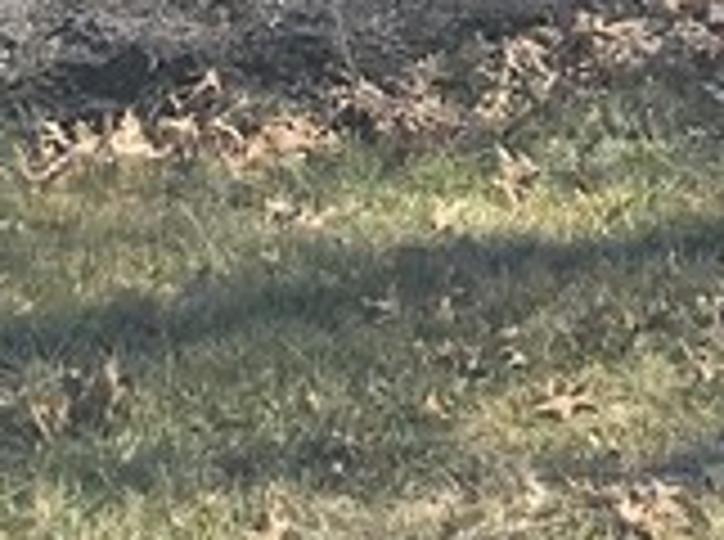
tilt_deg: -0.8
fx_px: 3861
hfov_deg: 10.0
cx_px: 1381
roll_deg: +0.1
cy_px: -1044
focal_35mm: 185
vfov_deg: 7.2
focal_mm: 4.15
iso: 25
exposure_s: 1/1241
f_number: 2.2
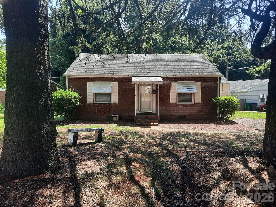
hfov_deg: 69.4
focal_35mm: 25
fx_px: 199
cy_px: 104
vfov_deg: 54.9
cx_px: 138
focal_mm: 4.6
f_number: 2
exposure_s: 1/152
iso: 32
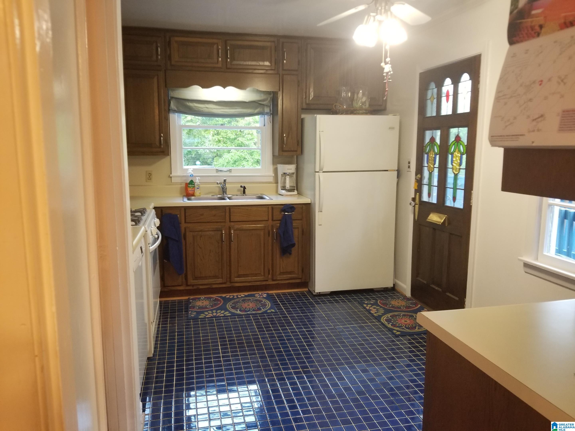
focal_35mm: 26
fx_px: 432
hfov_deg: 67.3
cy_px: 216
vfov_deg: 53.1
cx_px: 288
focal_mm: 4.25
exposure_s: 1/30
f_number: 1.7
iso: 160
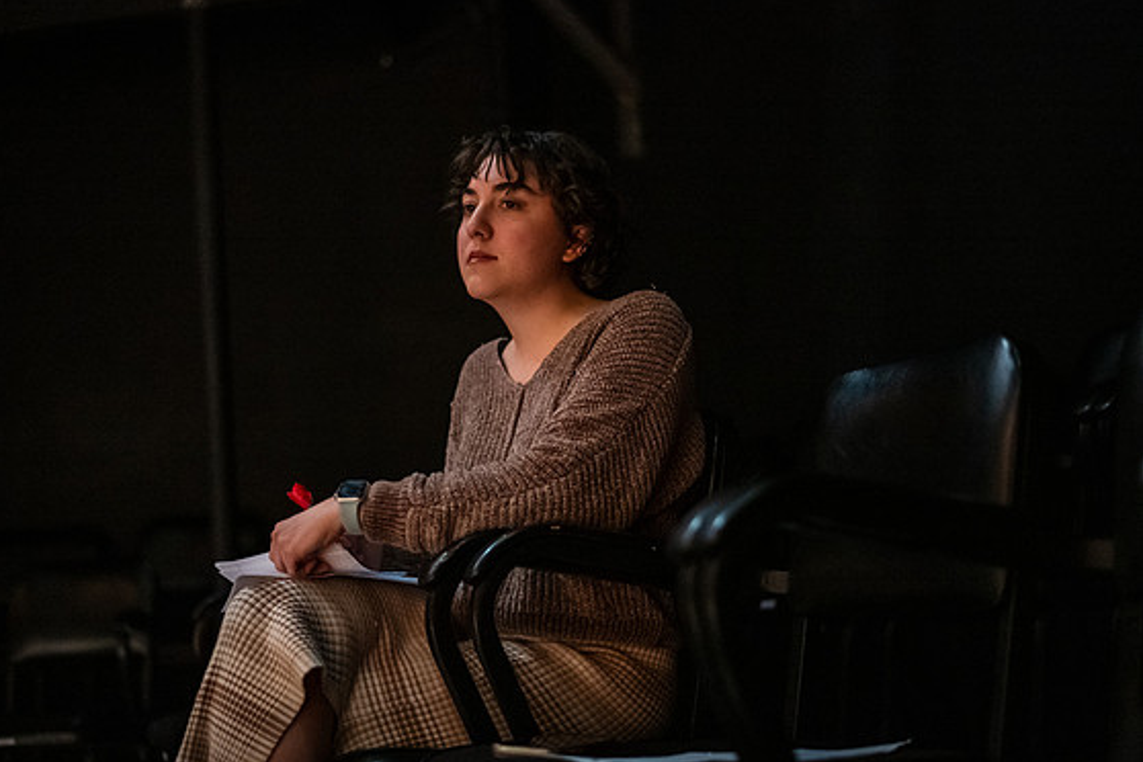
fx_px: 1651
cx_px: 551
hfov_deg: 38.2
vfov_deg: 26.0
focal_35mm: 52
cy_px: 374
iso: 16000
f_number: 1.8
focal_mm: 50
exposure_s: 1/100
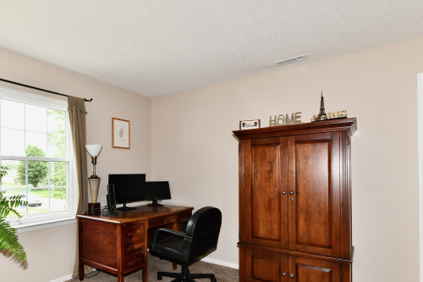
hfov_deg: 79.9
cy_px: 180
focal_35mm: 21
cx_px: 162
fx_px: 247
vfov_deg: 58.5
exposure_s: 1/60
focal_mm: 14
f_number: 6.3
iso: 640
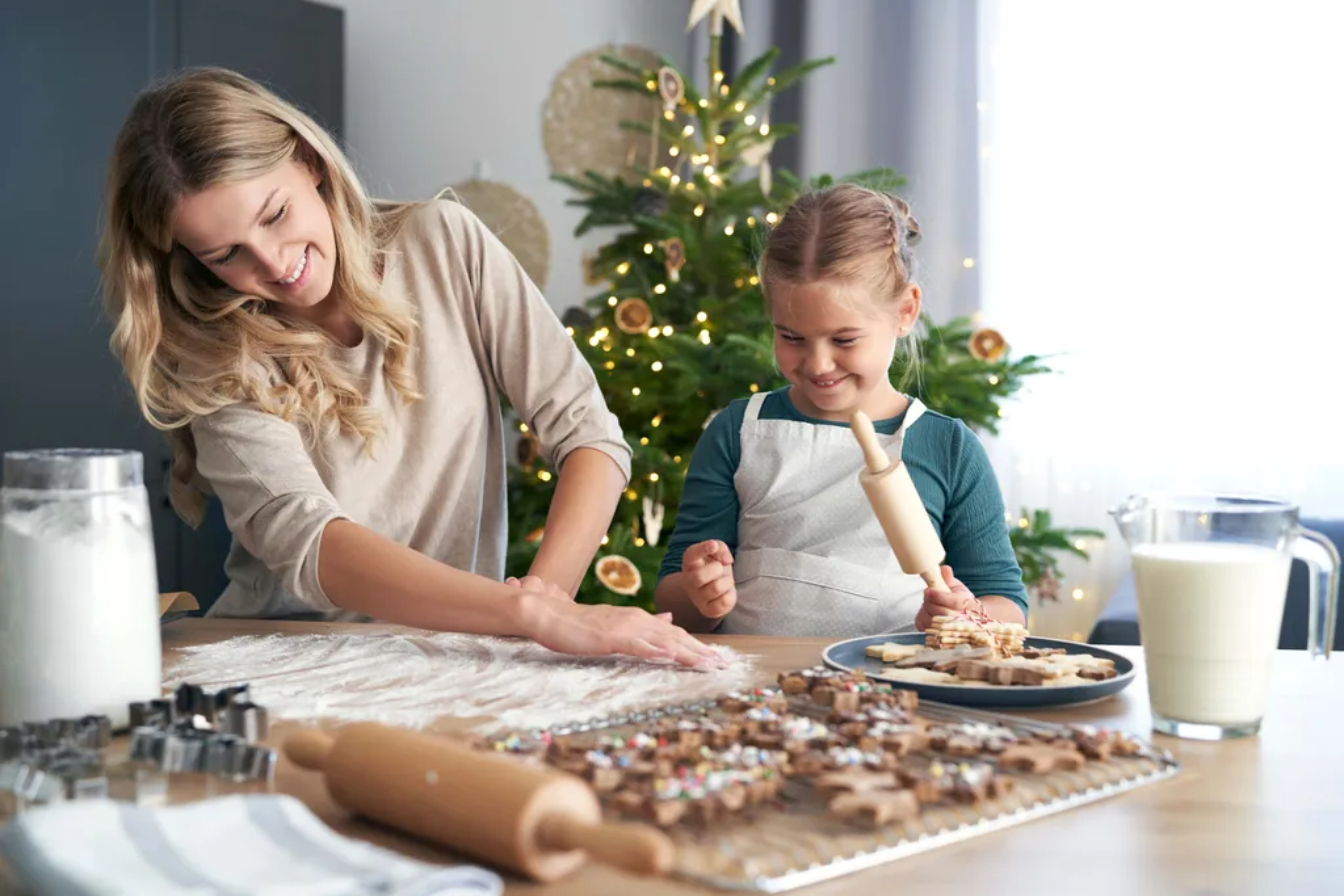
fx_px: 1867
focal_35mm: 50
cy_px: 448
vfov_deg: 27.0
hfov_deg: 39.6
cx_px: 672
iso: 400
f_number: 2.5
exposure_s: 1/100
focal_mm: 50
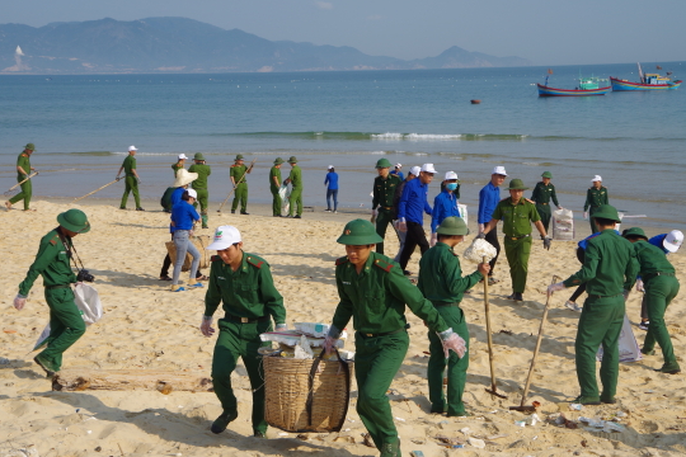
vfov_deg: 22.3
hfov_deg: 32.9
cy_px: 228
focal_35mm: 61
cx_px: 340
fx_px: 1162
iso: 100
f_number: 9
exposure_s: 1/250
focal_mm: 40
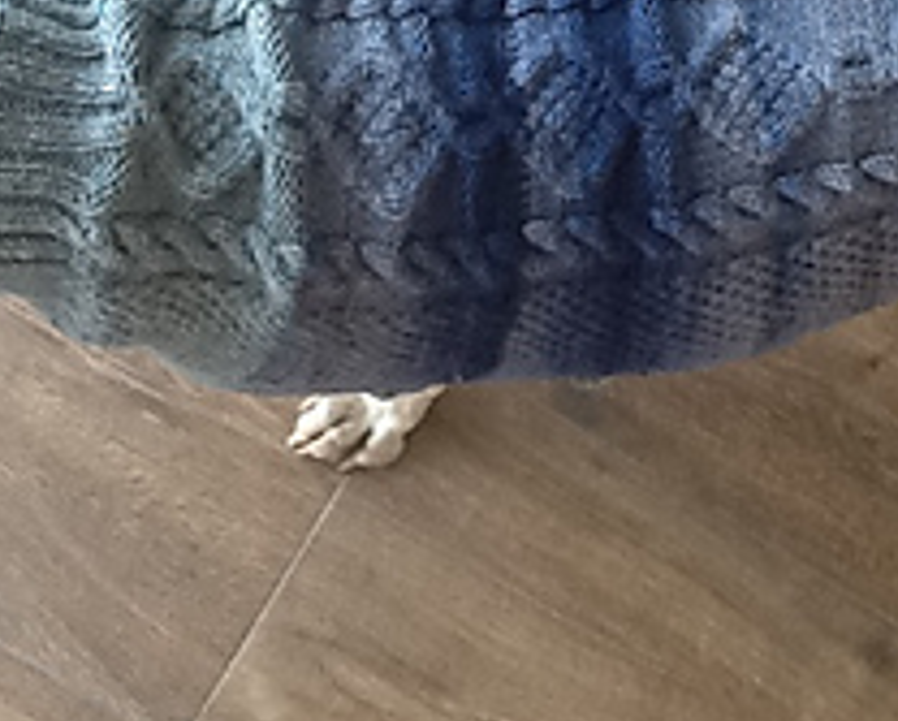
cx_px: 630
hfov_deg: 18.5
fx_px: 2741
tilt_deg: -85.1
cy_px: 41
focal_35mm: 103
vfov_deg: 14.8
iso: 80
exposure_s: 1/30
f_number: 2.4
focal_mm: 2.03
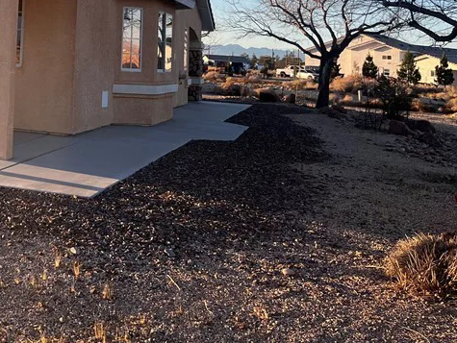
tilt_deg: +6.0
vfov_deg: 24.8
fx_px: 740
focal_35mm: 56
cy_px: -4
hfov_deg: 31.1
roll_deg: -2.6
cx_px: -28
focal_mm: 5.1
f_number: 1.6
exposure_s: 1/1517
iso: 50
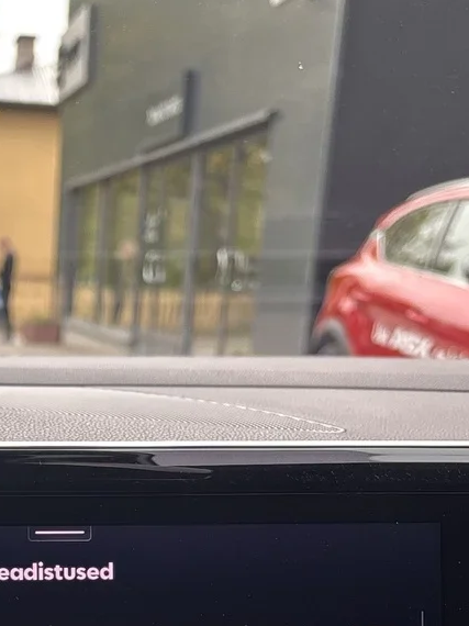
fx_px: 1320
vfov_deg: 23.6
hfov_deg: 19.7
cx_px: 30
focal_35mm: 73
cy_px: 806
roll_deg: -3.1
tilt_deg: -20.6
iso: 32
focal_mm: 5.96
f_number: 1.6
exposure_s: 1/121
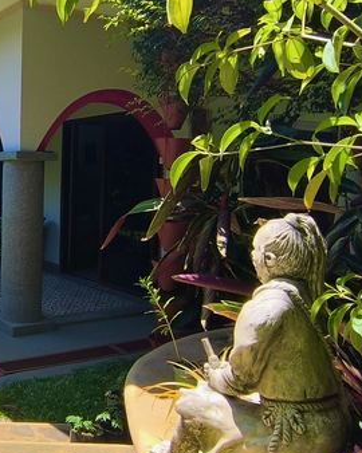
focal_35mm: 37
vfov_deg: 49.1
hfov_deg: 34.3
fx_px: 496
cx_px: -42
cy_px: 209
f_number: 2.2
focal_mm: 1.65
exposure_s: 1/1270
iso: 50
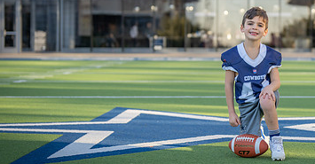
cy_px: 77
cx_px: 260
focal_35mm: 130
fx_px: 1067
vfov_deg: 8.8
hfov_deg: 16.6
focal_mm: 70
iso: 100
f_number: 2.8
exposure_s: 1/400
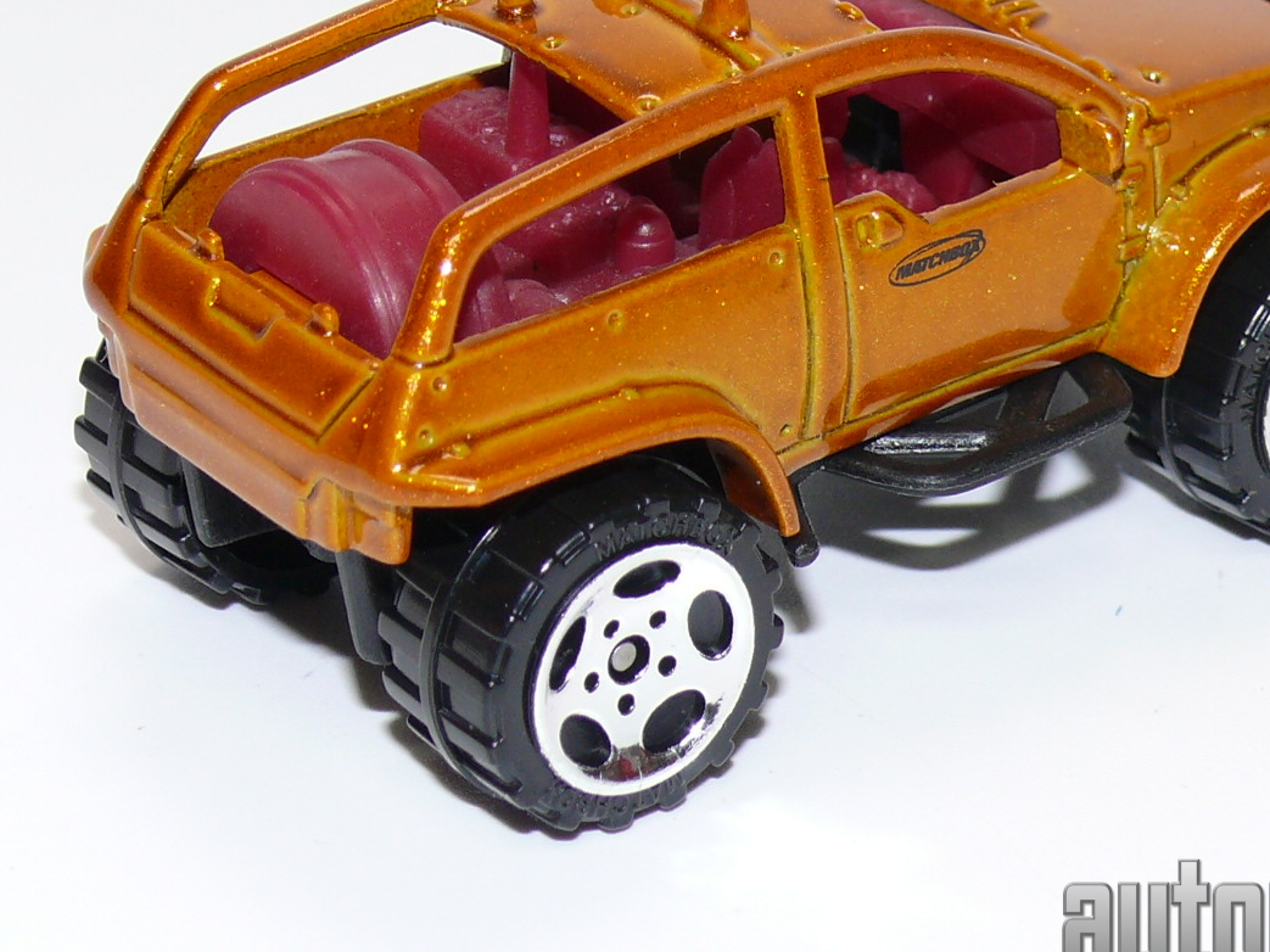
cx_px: 782
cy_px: 291
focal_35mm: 158
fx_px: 5796
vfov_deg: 9.4
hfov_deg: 12.5
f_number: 4
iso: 100
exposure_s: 1/30
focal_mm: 13.6
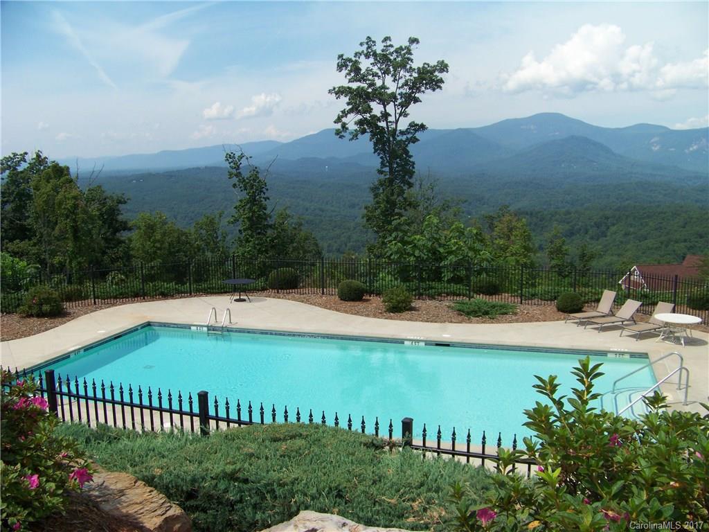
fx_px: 737
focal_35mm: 36
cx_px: 354
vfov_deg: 39.7
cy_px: 266
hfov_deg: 51.4
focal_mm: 5.85
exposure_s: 1/640
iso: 67
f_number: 4
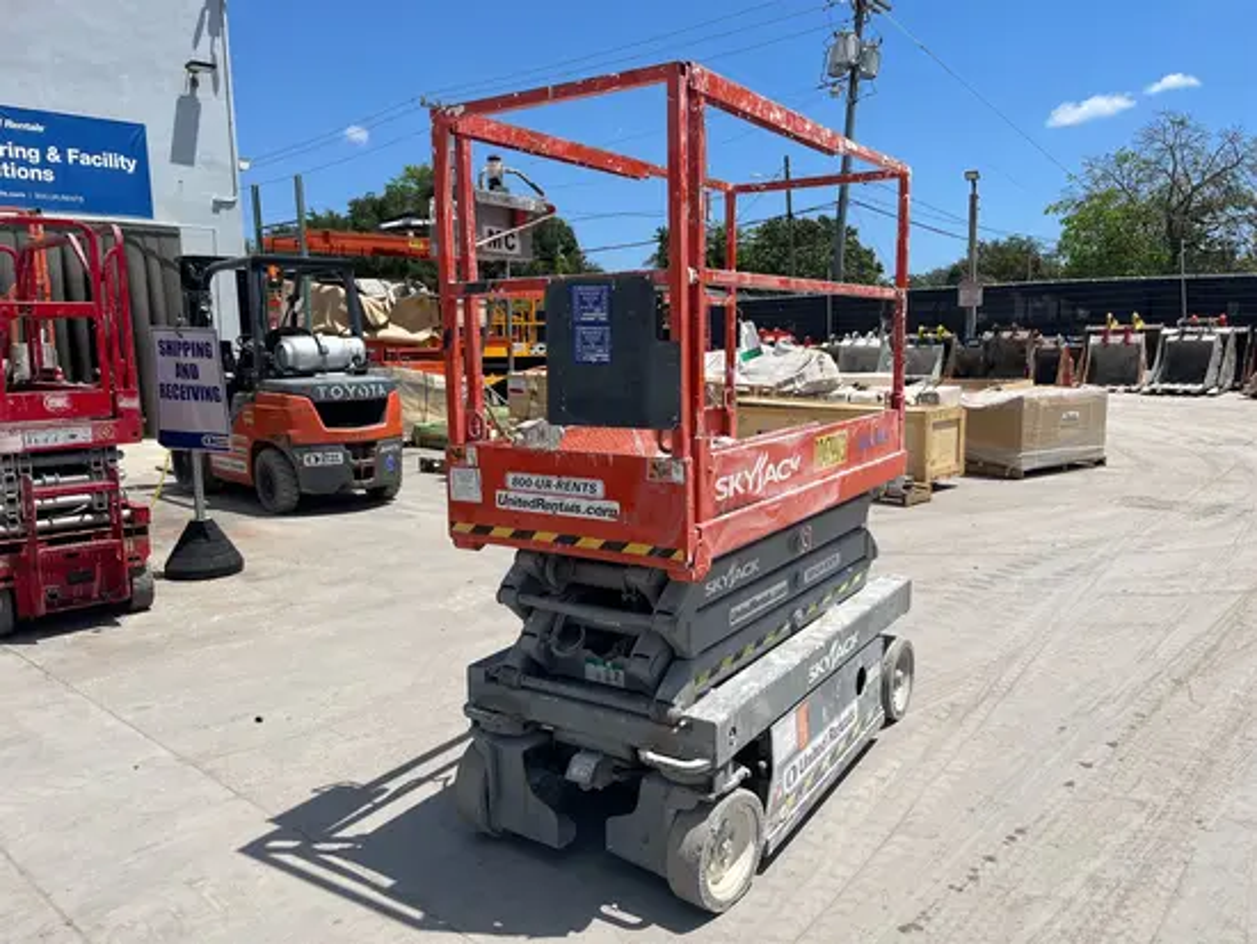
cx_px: 628
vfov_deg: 53.1
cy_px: 472
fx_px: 945
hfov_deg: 67.3
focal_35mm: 26
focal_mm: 5.1
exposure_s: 1/5319
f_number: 1.6
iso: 50
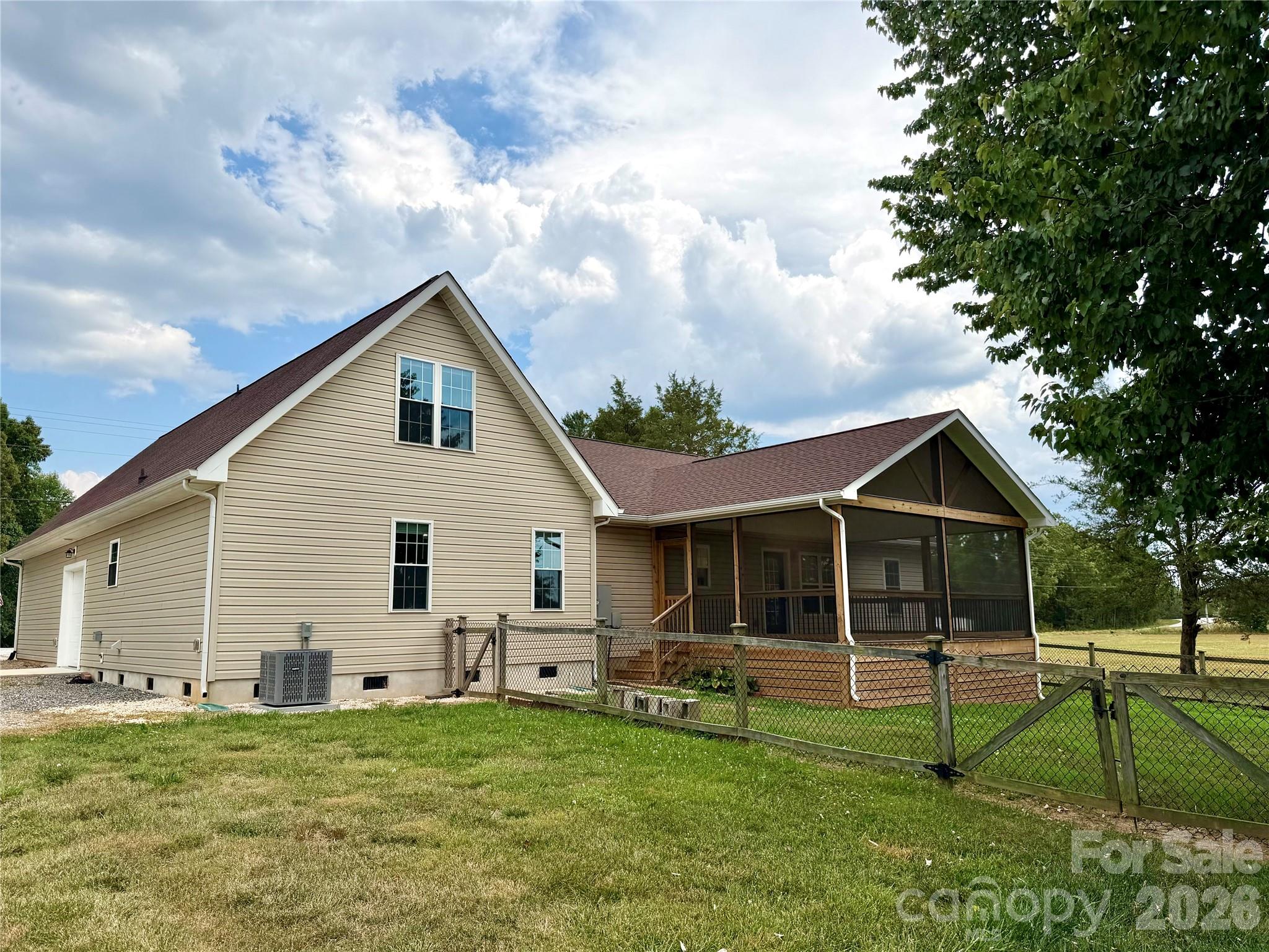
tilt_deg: +8.2
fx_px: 880
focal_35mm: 24
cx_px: 634
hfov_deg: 71.6
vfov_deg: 56.8
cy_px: 476
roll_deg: +0.9
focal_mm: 6.76
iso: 80
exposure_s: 1/5714
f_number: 1.78
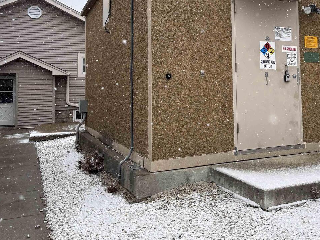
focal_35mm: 39
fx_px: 361
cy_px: 68
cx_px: 221
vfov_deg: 36.2
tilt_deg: +2.9
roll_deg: +0.4
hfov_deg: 46.9
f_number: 1.6
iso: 50
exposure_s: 1/742
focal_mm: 5.96
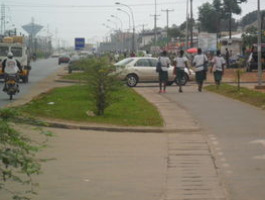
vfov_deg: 9.1
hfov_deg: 12.0
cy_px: 108
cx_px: 168
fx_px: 1257
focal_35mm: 164
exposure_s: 1/250
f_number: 5
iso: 100
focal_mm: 19.6
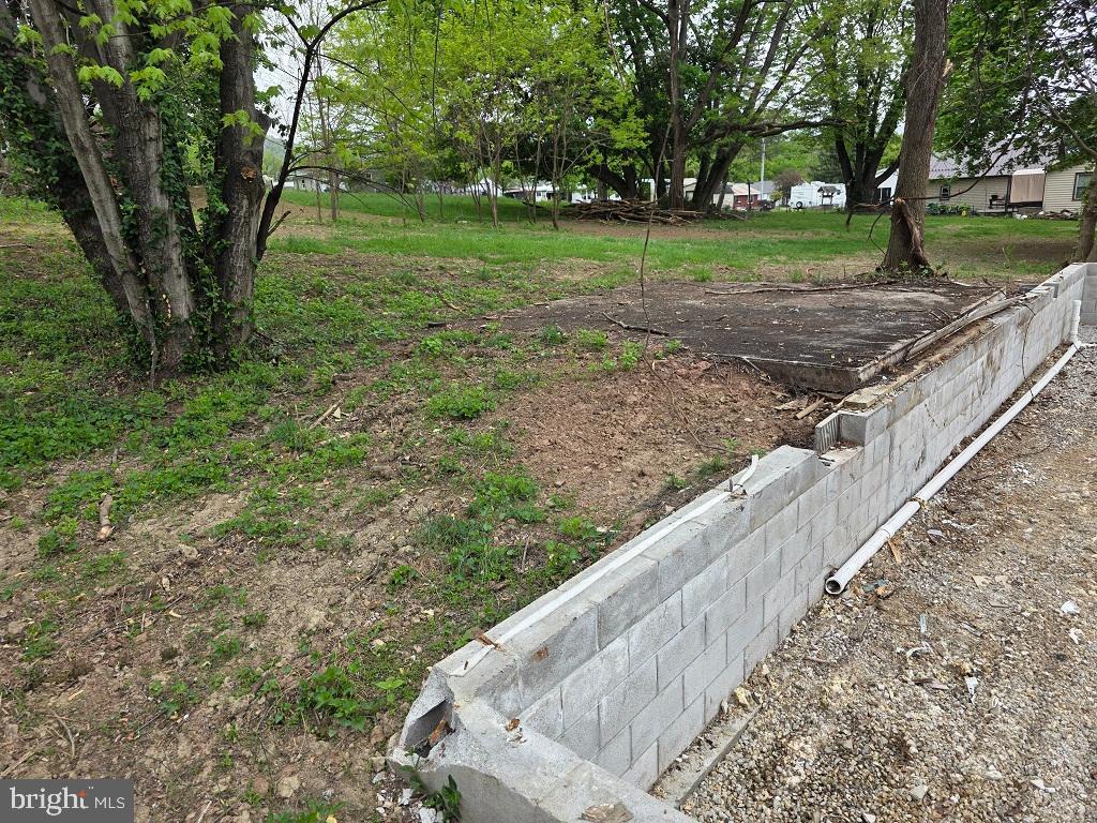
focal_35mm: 23
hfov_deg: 73.9
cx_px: 548
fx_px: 729
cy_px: 412
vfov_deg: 58.9
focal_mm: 6.3
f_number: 1.7
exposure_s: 1/359
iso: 32
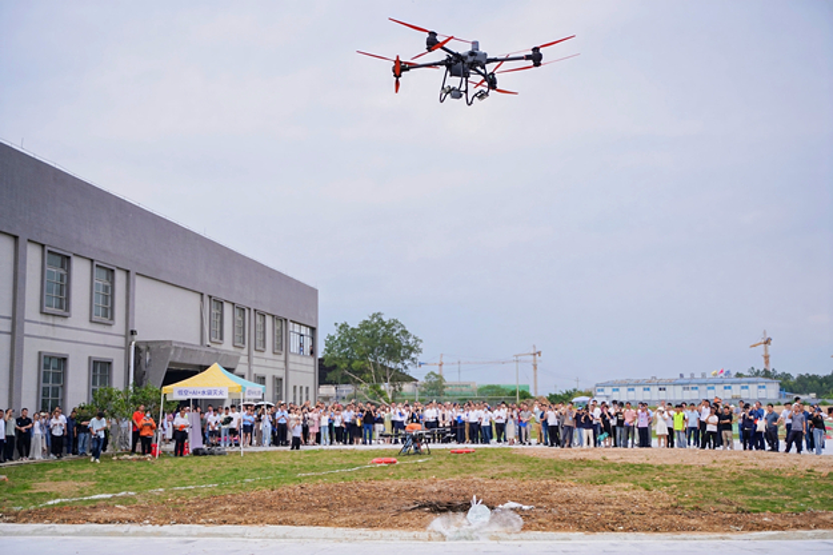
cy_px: 278
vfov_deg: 29.8
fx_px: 1041
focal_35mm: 45
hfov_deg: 43.6
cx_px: 416
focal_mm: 45
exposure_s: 1/5000
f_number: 2.8
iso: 200
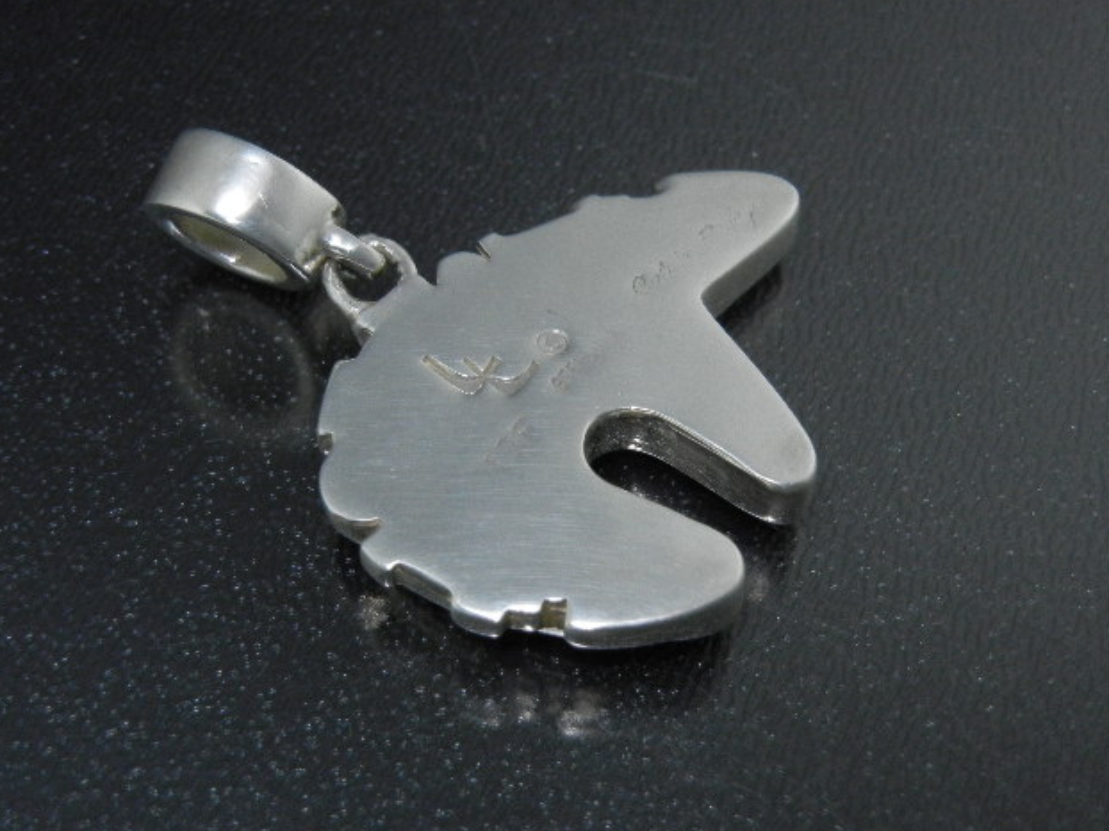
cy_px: 408
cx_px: 562
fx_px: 2242
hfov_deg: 27.8
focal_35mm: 70
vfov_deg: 21.0
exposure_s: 1/30
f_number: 8.2
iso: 715
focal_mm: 12.2
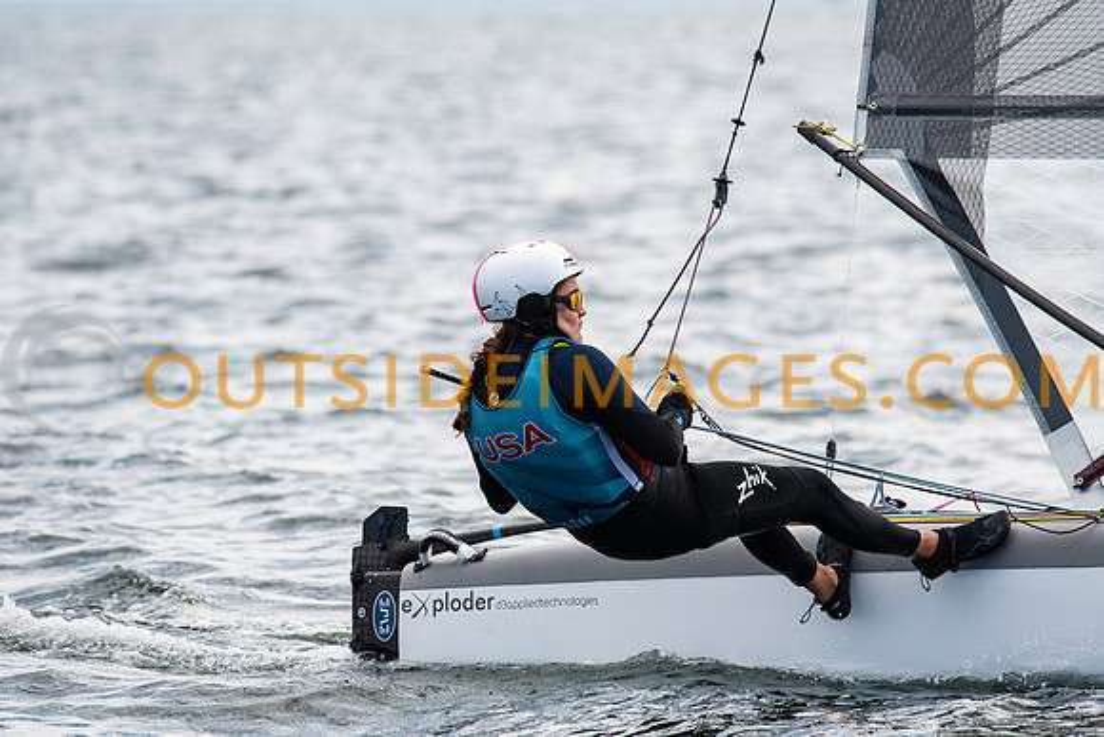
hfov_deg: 4.6
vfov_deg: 3.1
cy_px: 368
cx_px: 552
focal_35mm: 450
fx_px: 13803
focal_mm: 300
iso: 400
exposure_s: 1/4000
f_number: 5
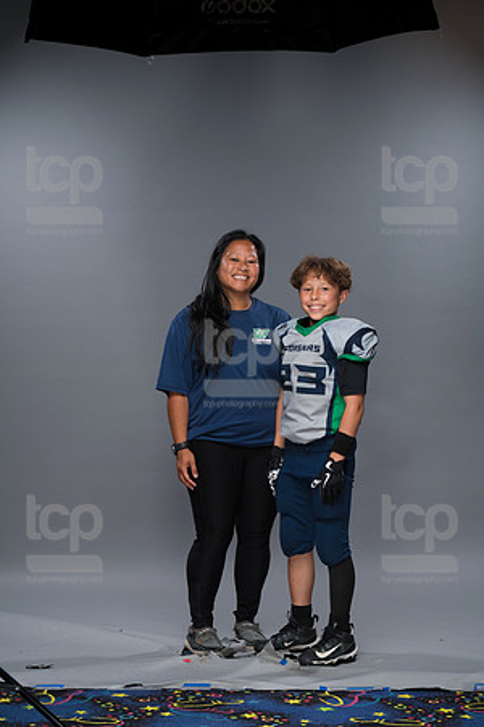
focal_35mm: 80
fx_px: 1613
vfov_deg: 25.4
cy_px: 364
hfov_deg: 17.1
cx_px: 242
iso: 320
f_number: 6.3
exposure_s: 1/250
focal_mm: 80
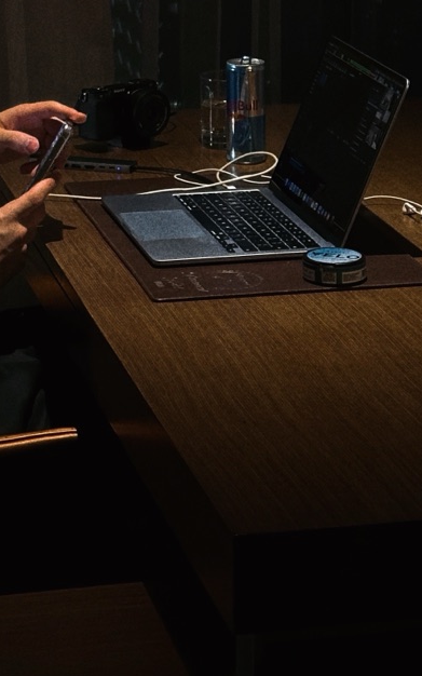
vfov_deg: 15.4
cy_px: -164
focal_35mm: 130
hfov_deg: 10.1
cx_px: 179
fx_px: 2393
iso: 200
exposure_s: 1/50
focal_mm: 6.86
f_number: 1.78
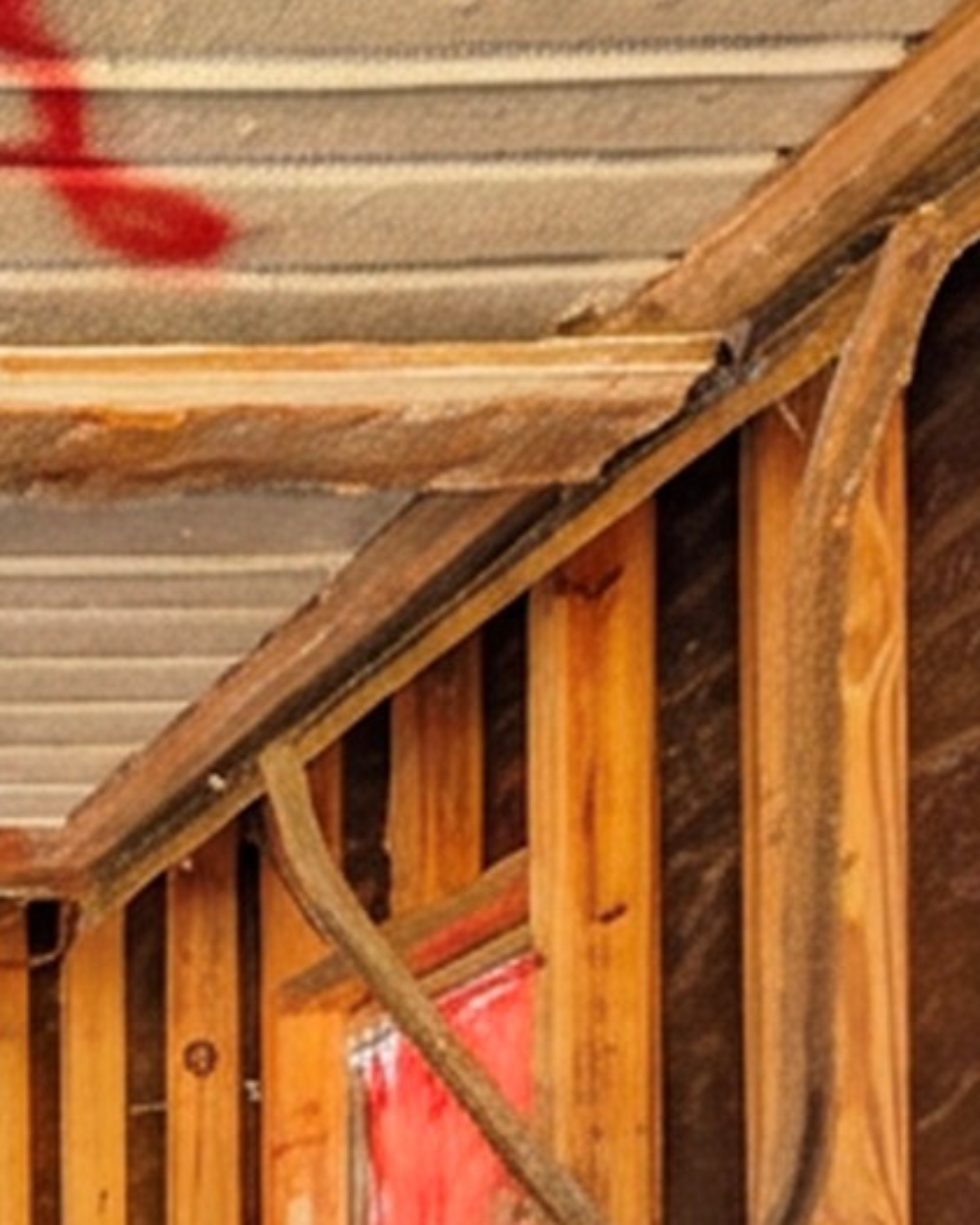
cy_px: 1570
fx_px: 2247
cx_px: -754
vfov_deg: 26.2
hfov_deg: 19.1
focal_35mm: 62
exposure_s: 1/30
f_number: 7.1
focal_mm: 16
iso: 100
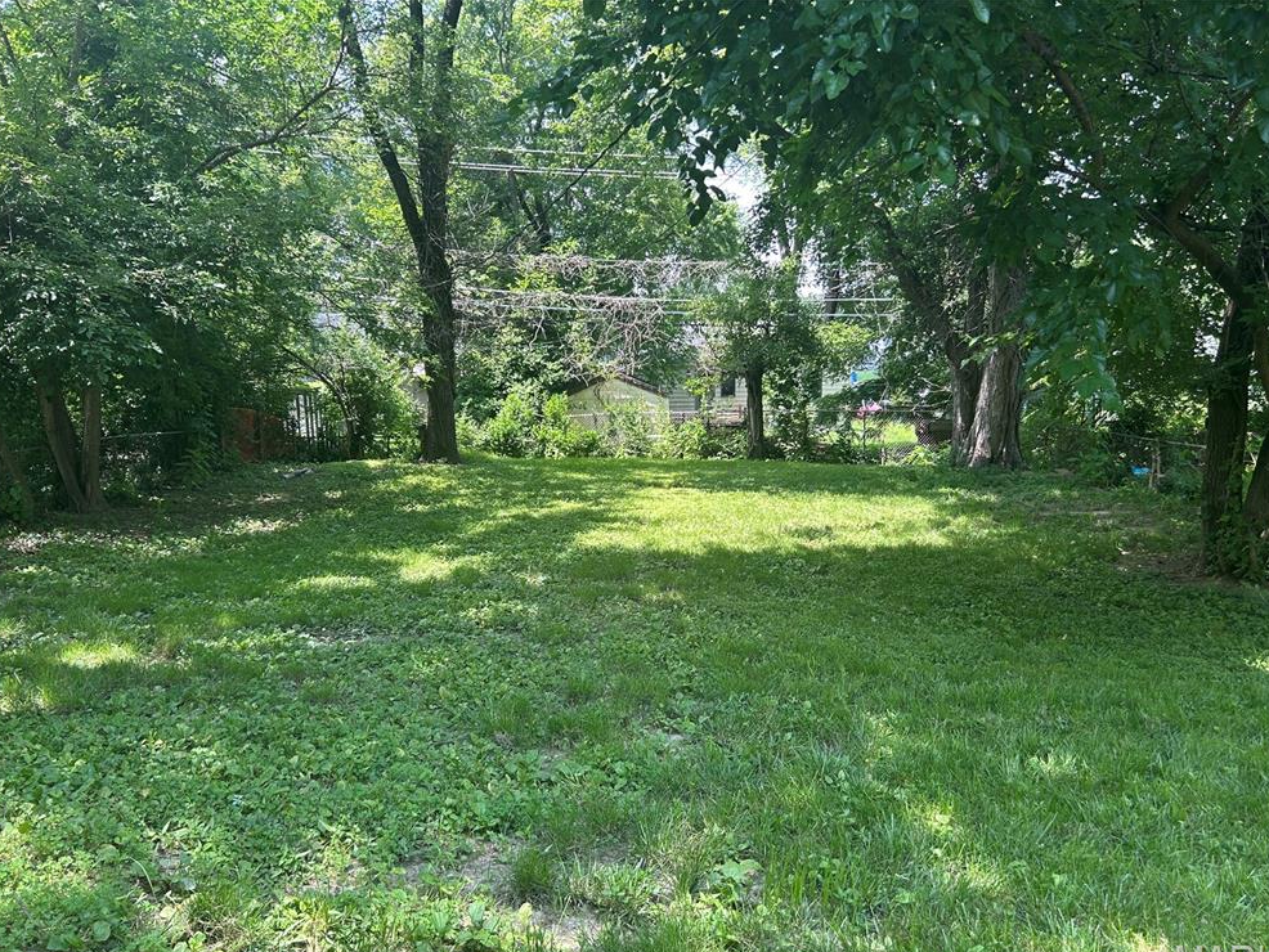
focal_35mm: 27
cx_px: 645
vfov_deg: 51.4
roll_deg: +1.1
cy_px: 493
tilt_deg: -9.6
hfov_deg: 65.3
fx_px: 990
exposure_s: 1/361
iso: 50
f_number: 1.5
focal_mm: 5.7
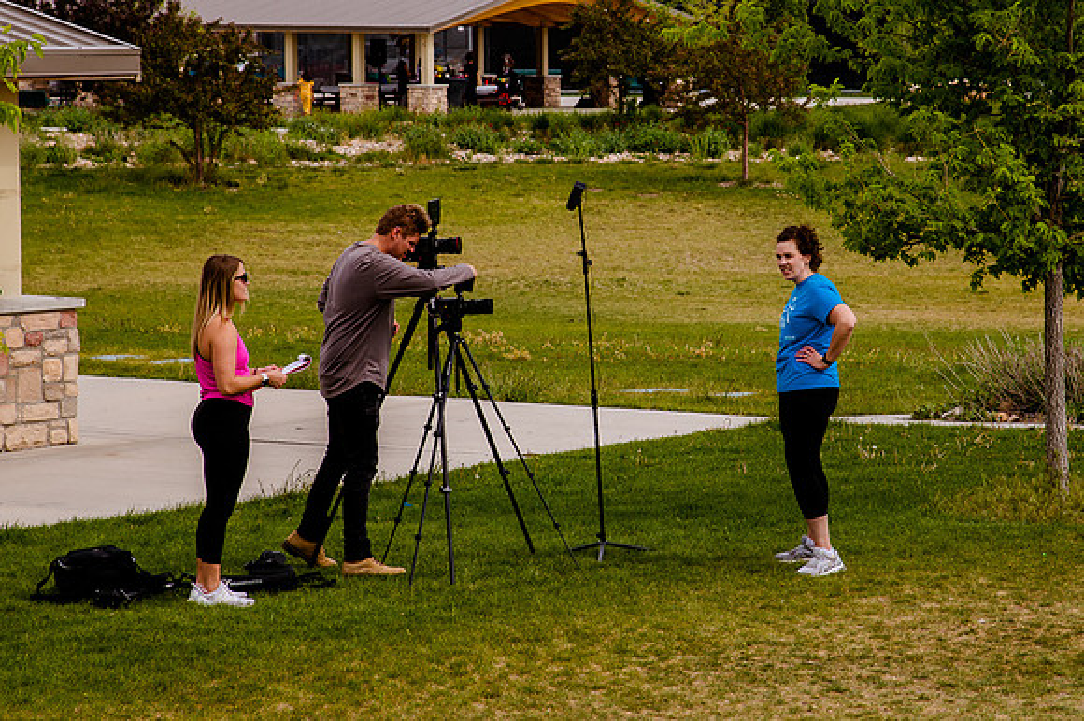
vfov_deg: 8.4
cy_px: 245
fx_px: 4932
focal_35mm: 164
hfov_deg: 12.5
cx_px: 637
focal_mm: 105
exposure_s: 1/500
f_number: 8
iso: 200
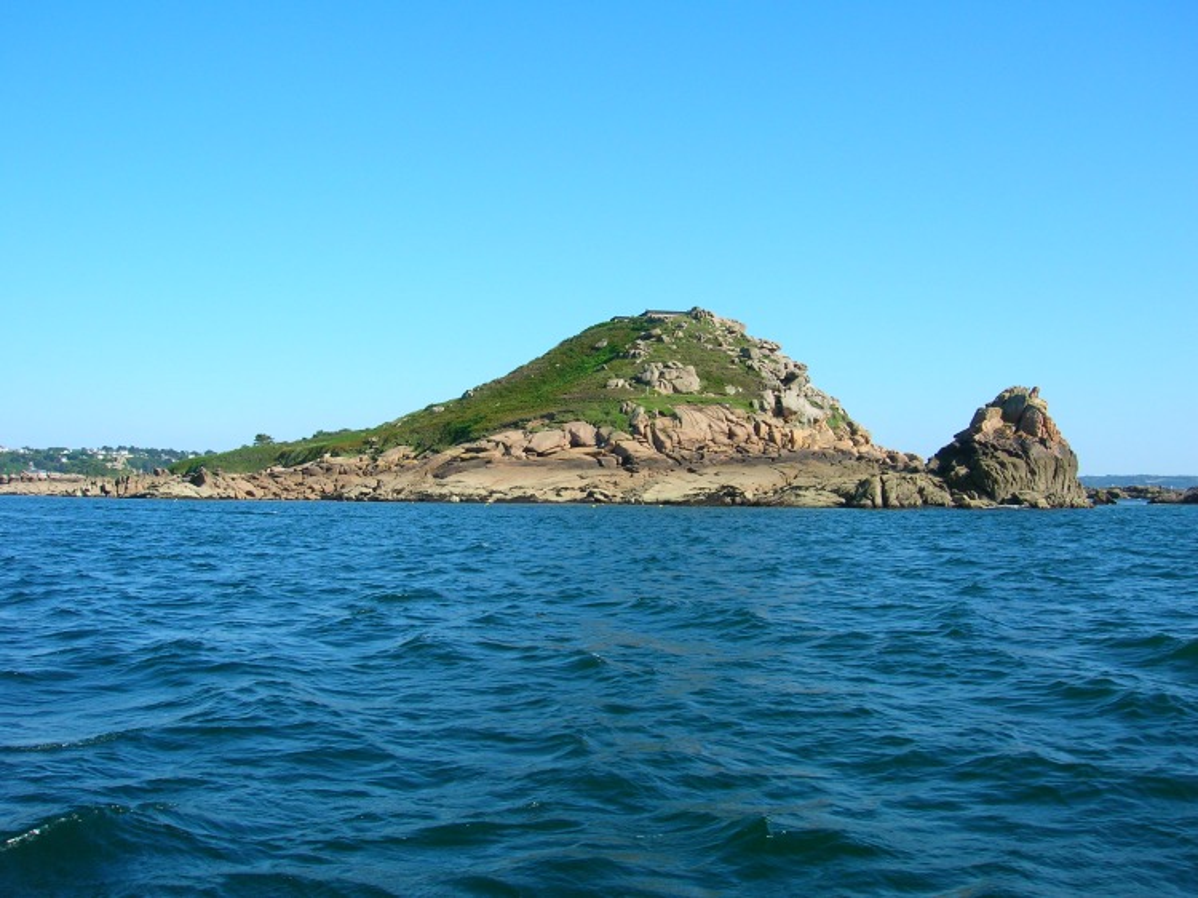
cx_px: 599
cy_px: 449
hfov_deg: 54.0
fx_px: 1176
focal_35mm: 34
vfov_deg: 41.8
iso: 50
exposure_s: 1/258
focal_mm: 5.7
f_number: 4.9
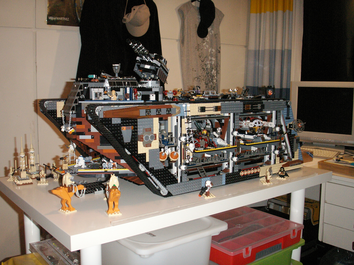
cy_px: 132
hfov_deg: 50.1
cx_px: 177
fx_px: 378
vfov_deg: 38.7
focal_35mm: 37
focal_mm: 7.7
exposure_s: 1/40
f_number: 3.5
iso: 160
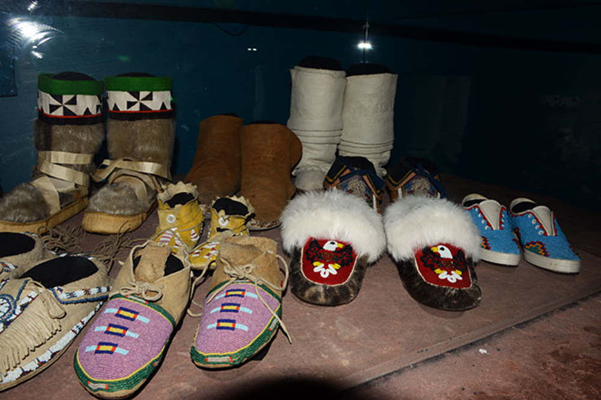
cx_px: 300
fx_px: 467
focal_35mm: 28
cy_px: 200
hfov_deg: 65.5
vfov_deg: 46.4
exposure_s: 1/200
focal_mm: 28
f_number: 22
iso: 400
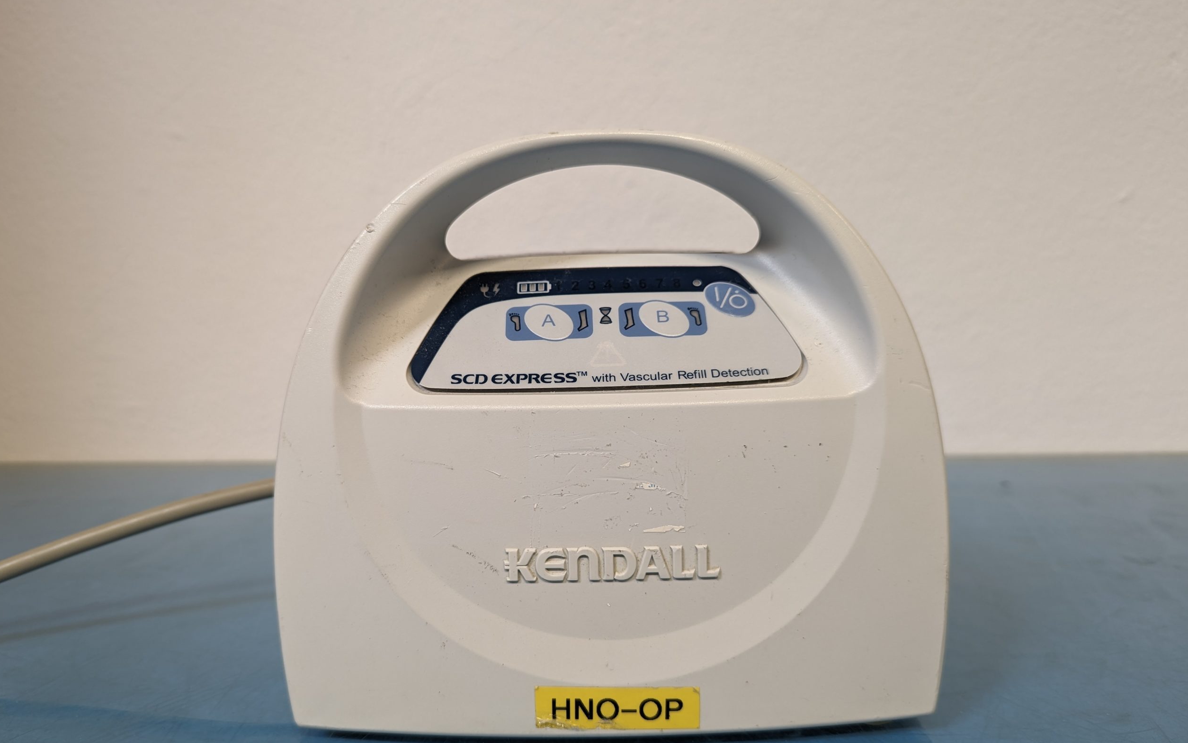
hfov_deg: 70.4
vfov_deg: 47.5
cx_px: 594
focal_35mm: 26
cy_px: 407
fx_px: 842
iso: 70
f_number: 1.85
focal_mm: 6.81
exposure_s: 1/23.8
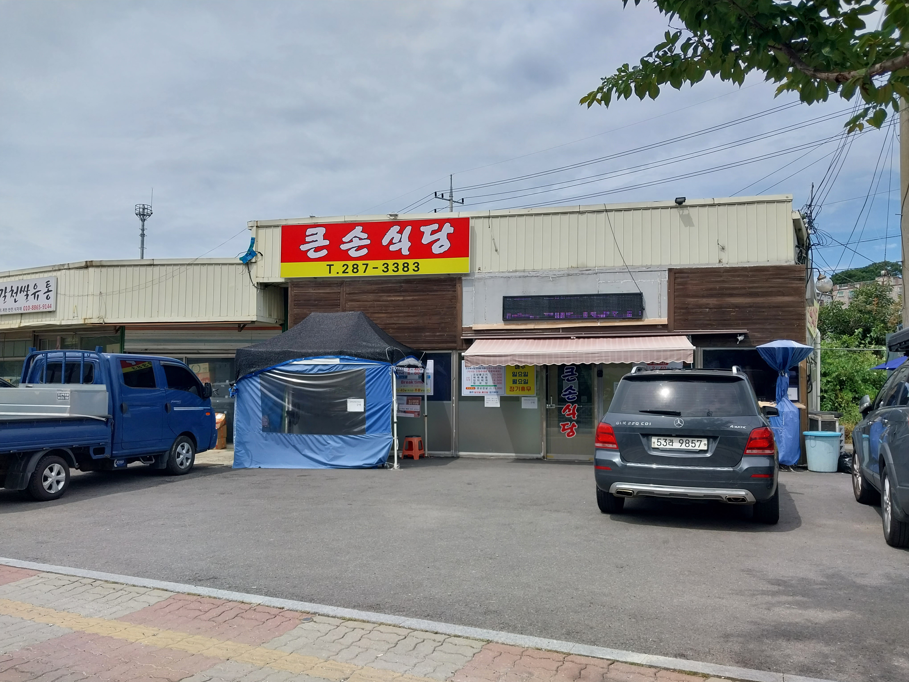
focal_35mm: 26
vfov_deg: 53.1
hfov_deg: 67.3
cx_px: 454
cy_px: 341
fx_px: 683
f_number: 1.8
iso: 20
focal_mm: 4
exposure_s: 1/972
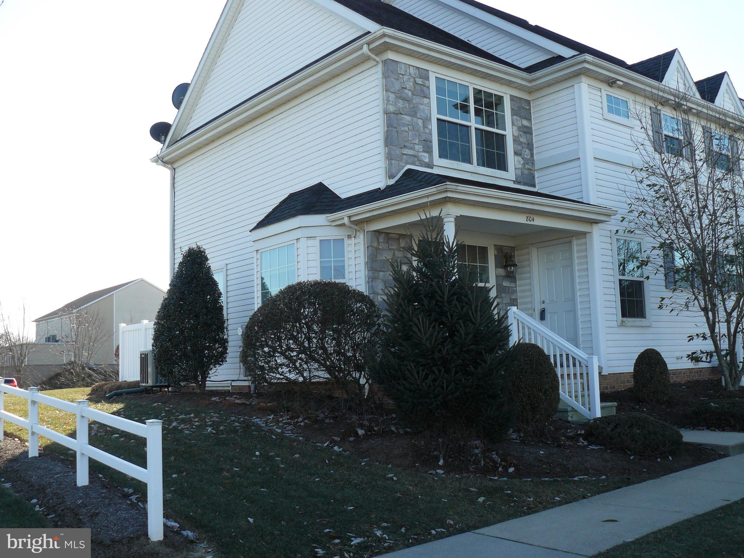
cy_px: 279
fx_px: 774
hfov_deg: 51.4
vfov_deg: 39.7
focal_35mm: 36
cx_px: 372
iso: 100
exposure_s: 1/250
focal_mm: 6
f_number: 4
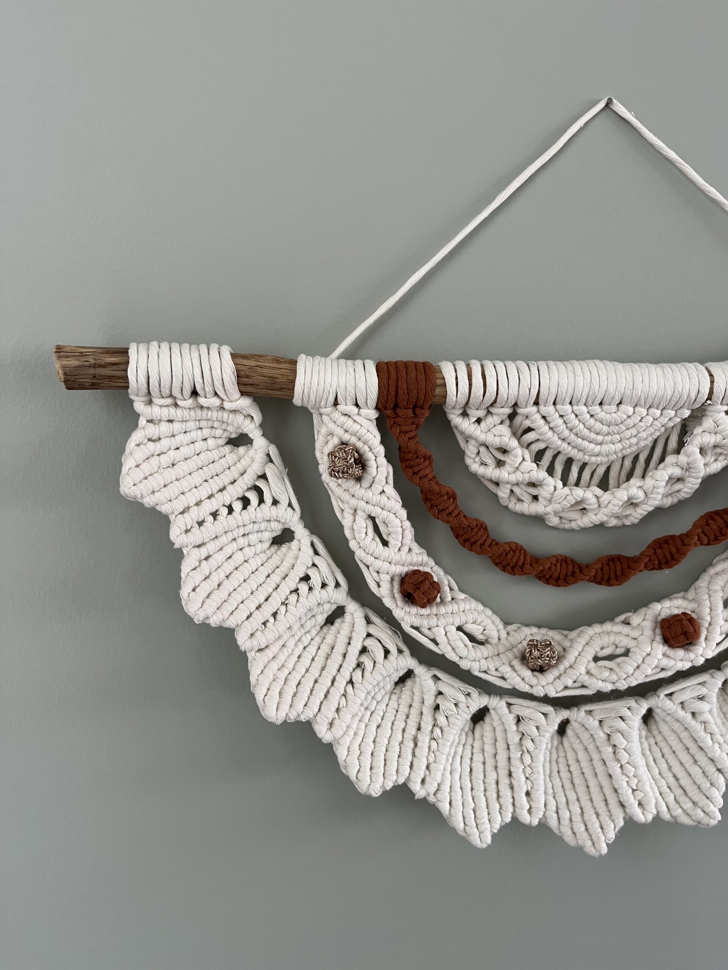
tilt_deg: -9.7
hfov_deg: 53.1
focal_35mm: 26
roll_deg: +0.7
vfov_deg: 67.3
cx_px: 364
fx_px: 729
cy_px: 485
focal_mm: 5.1
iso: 80
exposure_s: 1/50
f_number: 1.6
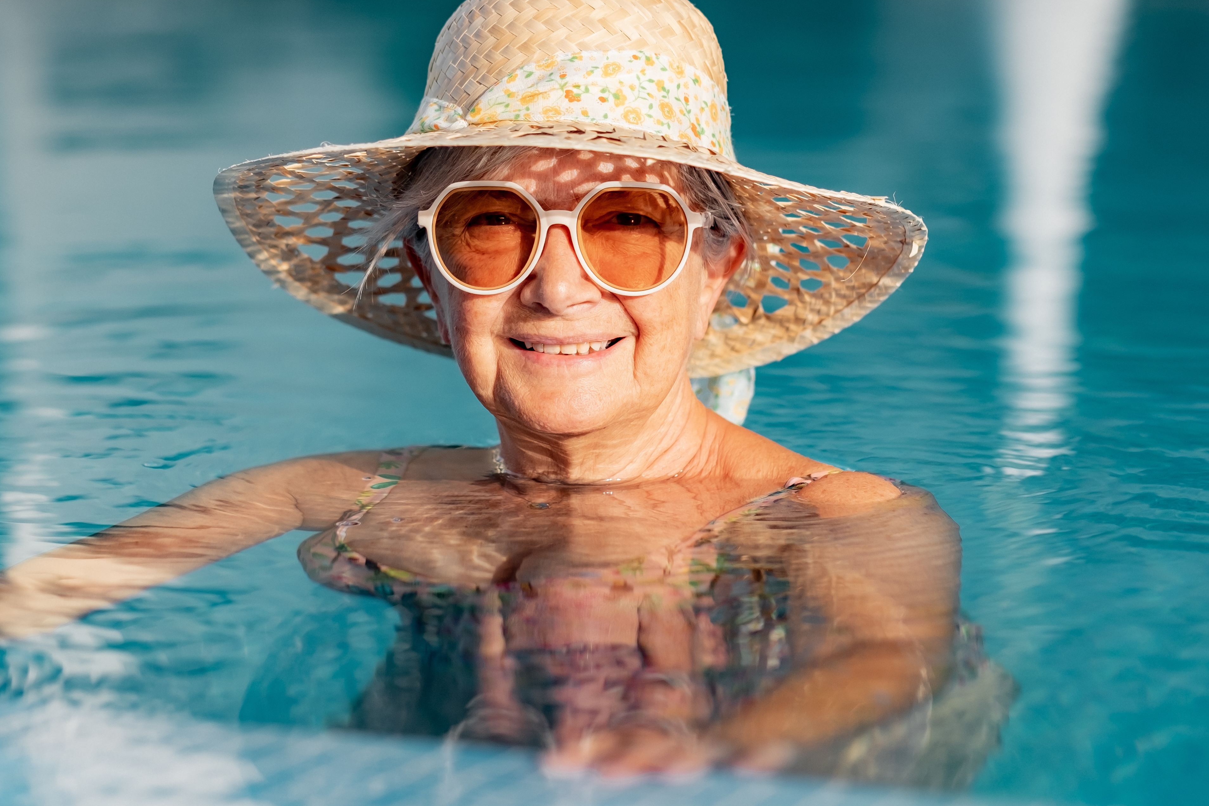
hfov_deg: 18.9
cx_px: 574
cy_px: 352
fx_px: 3627
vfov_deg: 12.7
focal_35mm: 108
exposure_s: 1/4000
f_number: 2
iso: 200
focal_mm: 56
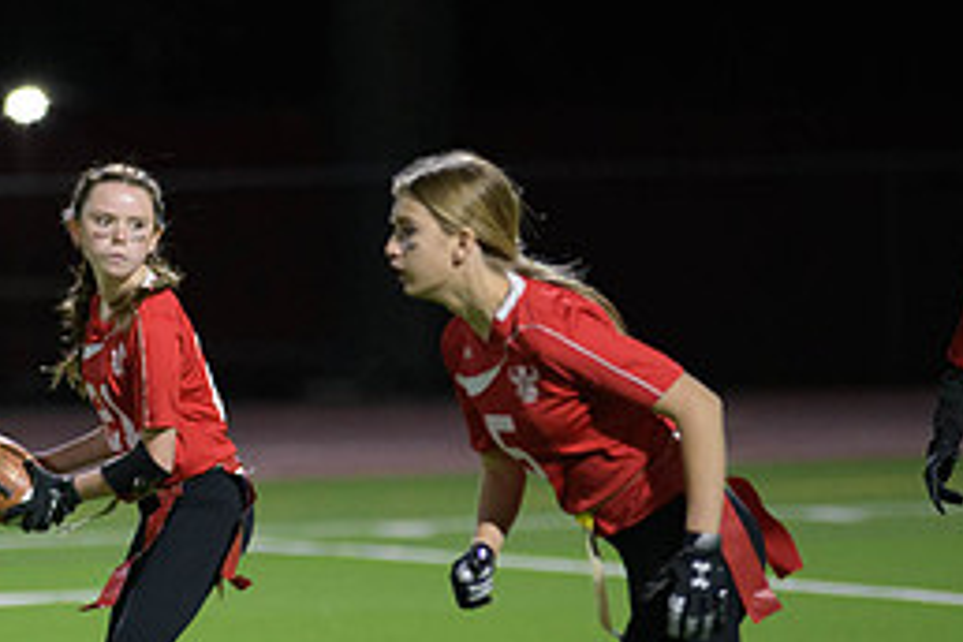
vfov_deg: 3.1
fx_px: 12037
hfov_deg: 4.6
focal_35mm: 450
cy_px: 360
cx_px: 63
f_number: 2.8
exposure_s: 1/640
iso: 3600
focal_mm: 200
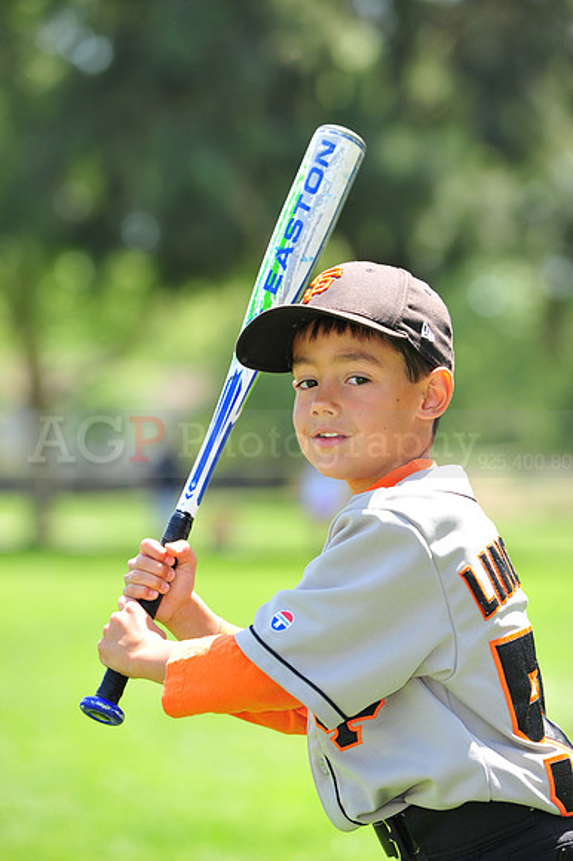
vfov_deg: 11.8
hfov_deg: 7.8
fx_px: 4183
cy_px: 430
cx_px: 286
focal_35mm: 175
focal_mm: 175
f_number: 5
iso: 320
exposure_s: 1/500
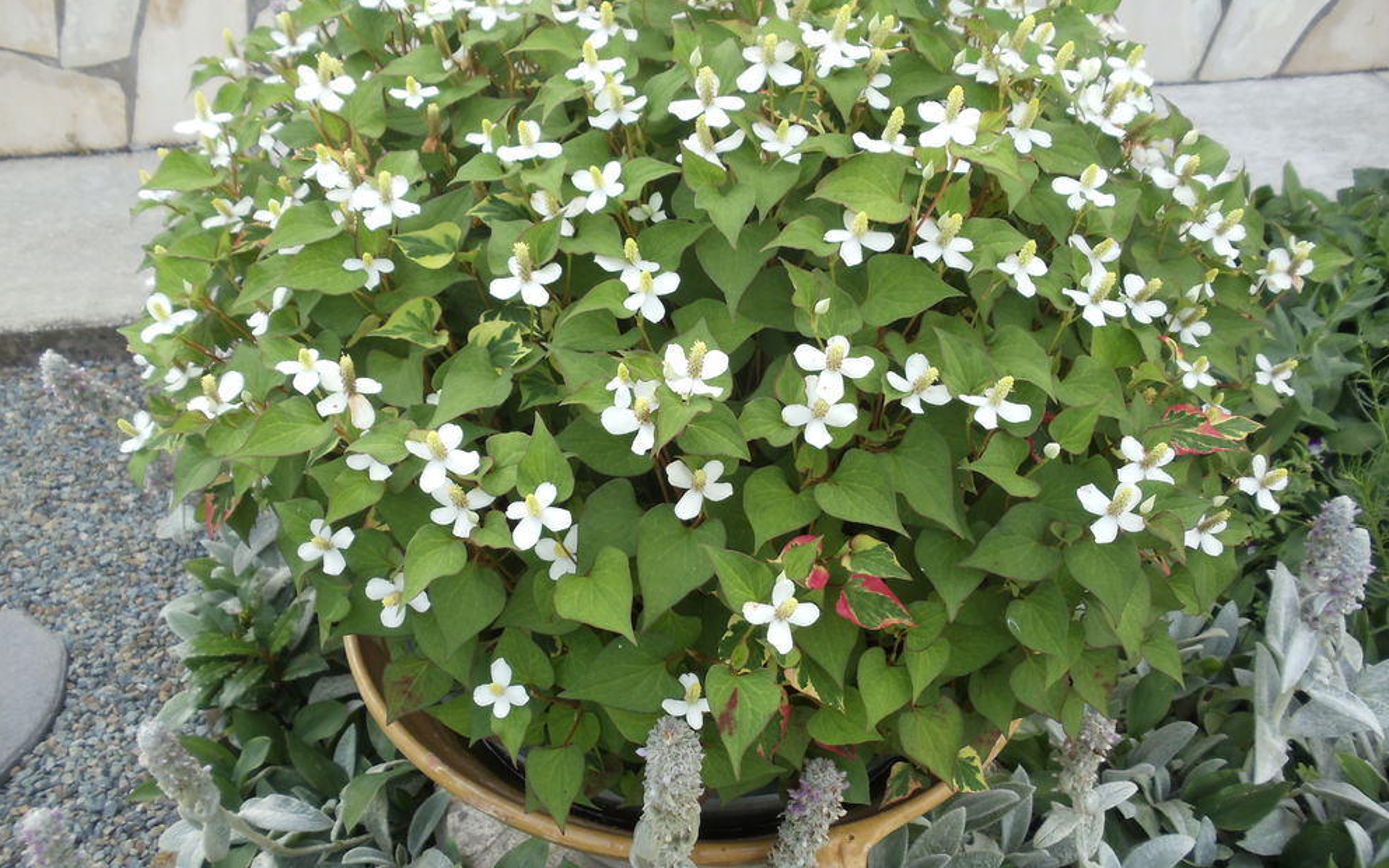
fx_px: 1779
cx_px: 692
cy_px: 396
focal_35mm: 47
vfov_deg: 27.4
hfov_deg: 42.6
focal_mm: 6
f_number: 3.5
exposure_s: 1/200
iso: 100
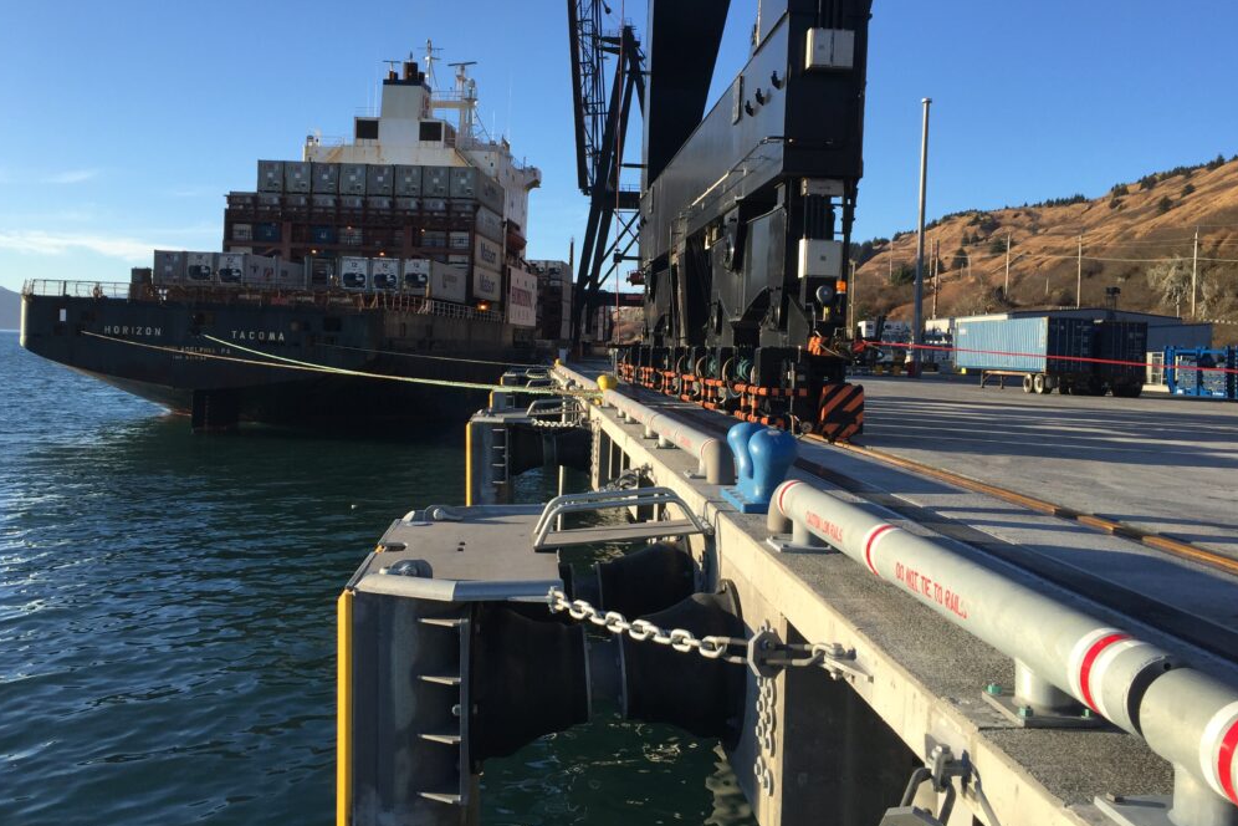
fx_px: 1066
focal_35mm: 31
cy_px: 356
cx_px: 604
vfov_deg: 42.2
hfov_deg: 60.3
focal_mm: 4.15
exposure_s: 1/1068
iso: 32
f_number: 2.2
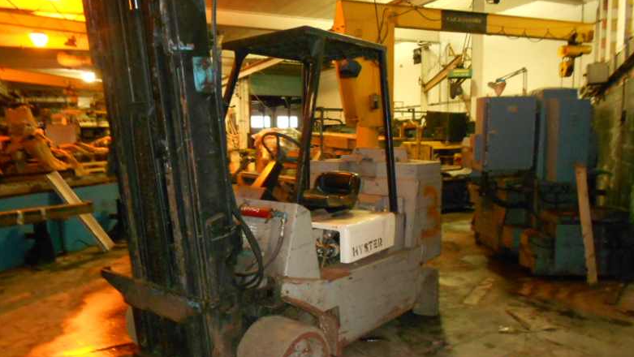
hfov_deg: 66.0
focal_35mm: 29
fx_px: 488
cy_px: 196
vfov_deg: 40.2
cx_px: 310
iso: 640
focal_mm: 4.6
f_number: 3.2
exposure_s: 1/25
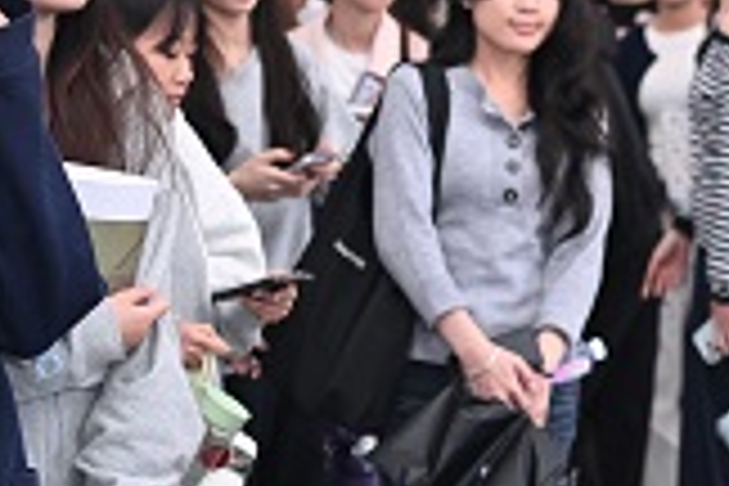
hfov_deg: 11.8
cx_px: 711
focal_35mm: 173
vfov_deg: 7.9
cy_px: 248
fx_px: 3503
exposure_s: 1/200
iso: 160
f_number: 2
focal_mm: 40
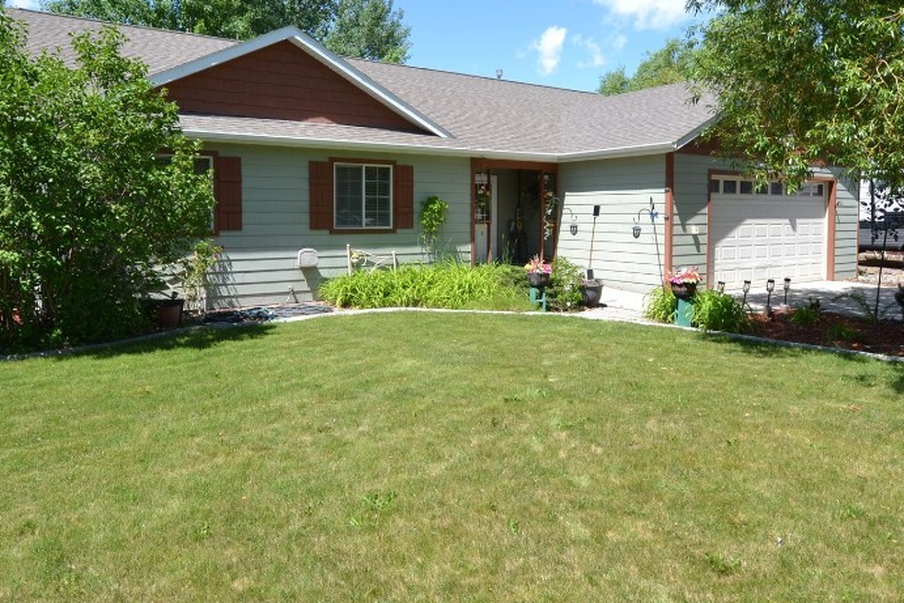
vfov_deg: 50.9
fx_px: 628
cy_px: 234
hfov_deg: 71.5
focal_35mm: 25
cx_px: 464
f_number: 8
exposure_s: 1/125
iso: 110
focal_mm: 10
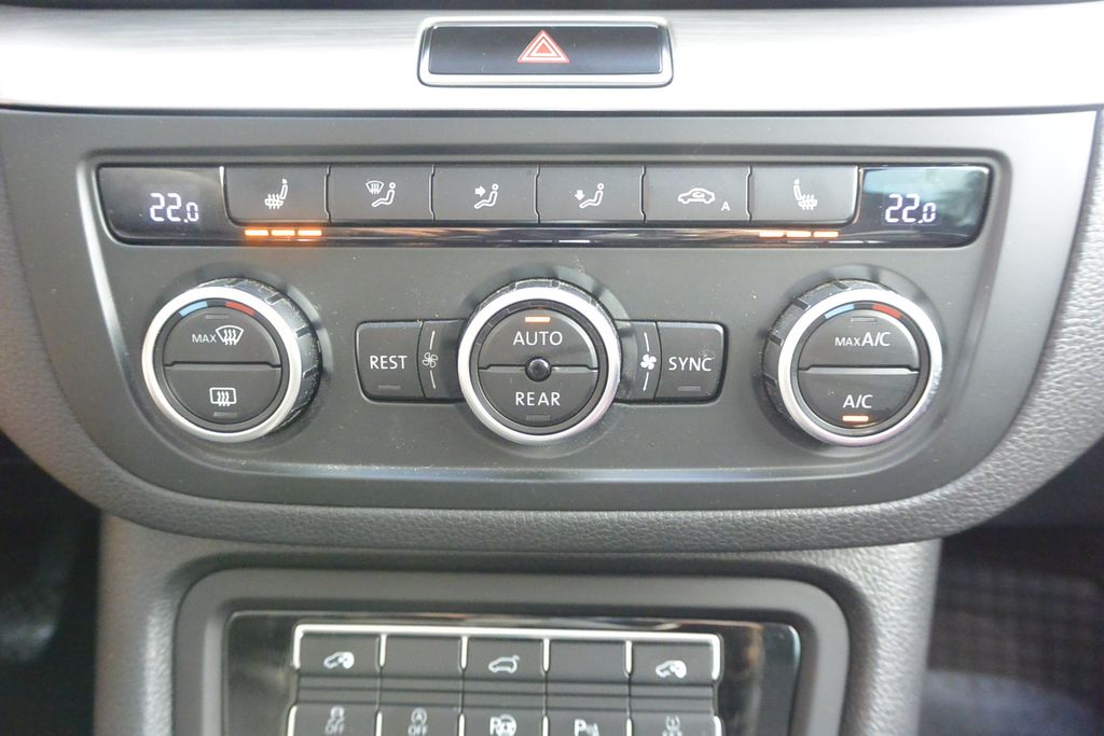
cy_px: 368
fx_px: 828
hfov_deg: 67.4
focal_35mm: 27
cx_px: 552
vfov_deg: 47.9
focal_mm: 10
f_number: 3.5
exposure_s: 1/125
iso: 2200
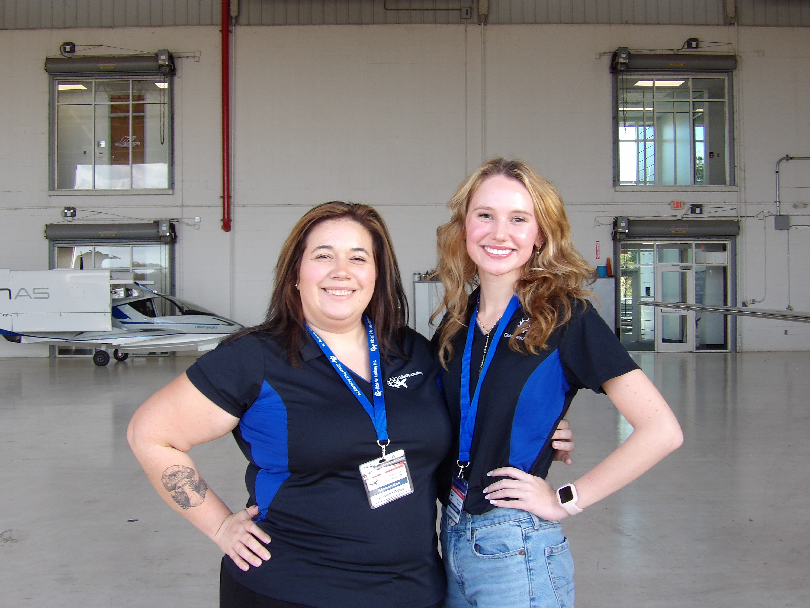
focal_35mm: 46
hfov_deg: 41.2
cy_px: 304
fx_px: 1076
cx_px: 405
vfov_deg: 31.5
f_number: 3.8
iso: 100
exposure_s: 1/62
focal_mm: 8.2
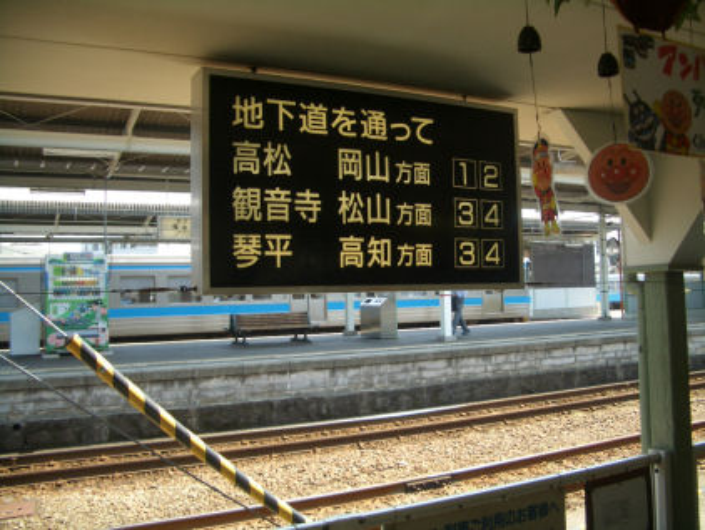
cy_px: 265
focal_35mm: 35
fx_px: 713
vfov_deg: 40.7
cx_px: 352
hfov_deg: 52.6
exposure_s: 1/250
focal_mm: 5.8
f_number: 2.6
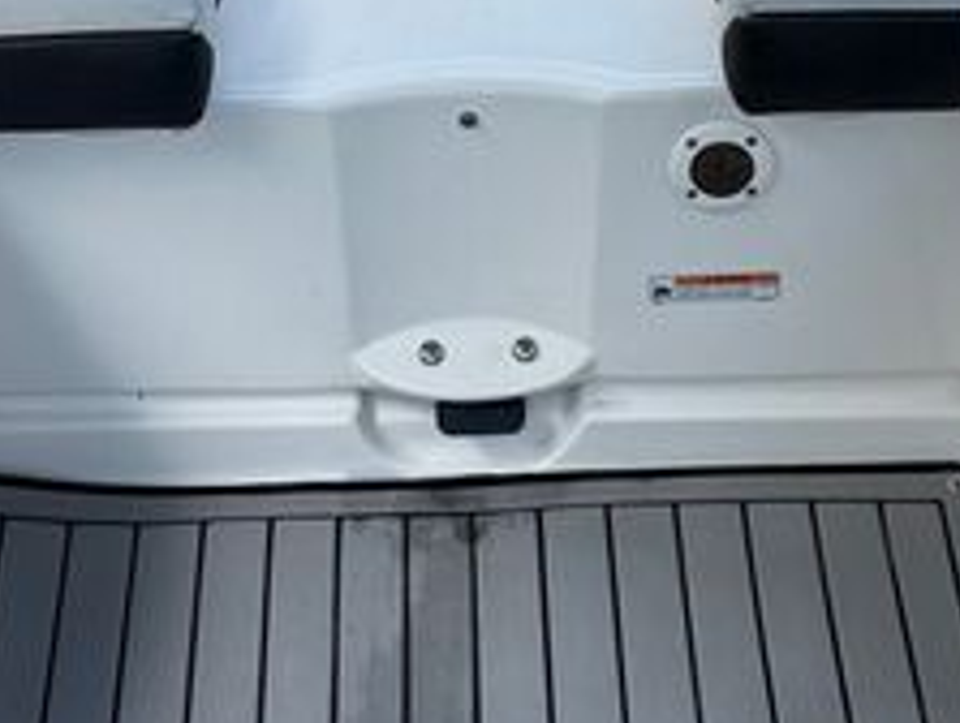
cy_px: 228
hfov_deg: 17.8
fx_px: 3056
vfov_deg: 13.5
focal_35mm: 110
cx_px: 396
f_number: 1.78
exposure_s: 1/1585
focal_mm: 6.76
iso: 80
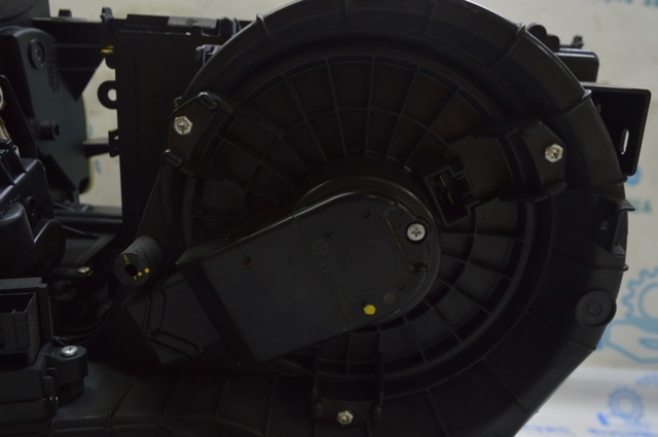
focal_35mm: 33
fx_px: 602
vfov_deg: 39.9
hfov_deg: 57.3
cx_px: 329
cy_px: 218
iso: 400
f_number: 5.6
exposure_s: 1/25
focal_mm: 22
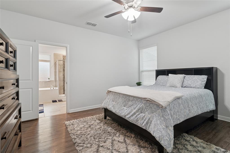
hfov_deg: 95.0
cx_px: 115
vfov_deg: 72.0
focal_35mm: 16
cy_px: 76
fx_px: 105
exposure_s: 1/4
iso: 250
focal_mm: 11
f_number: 8
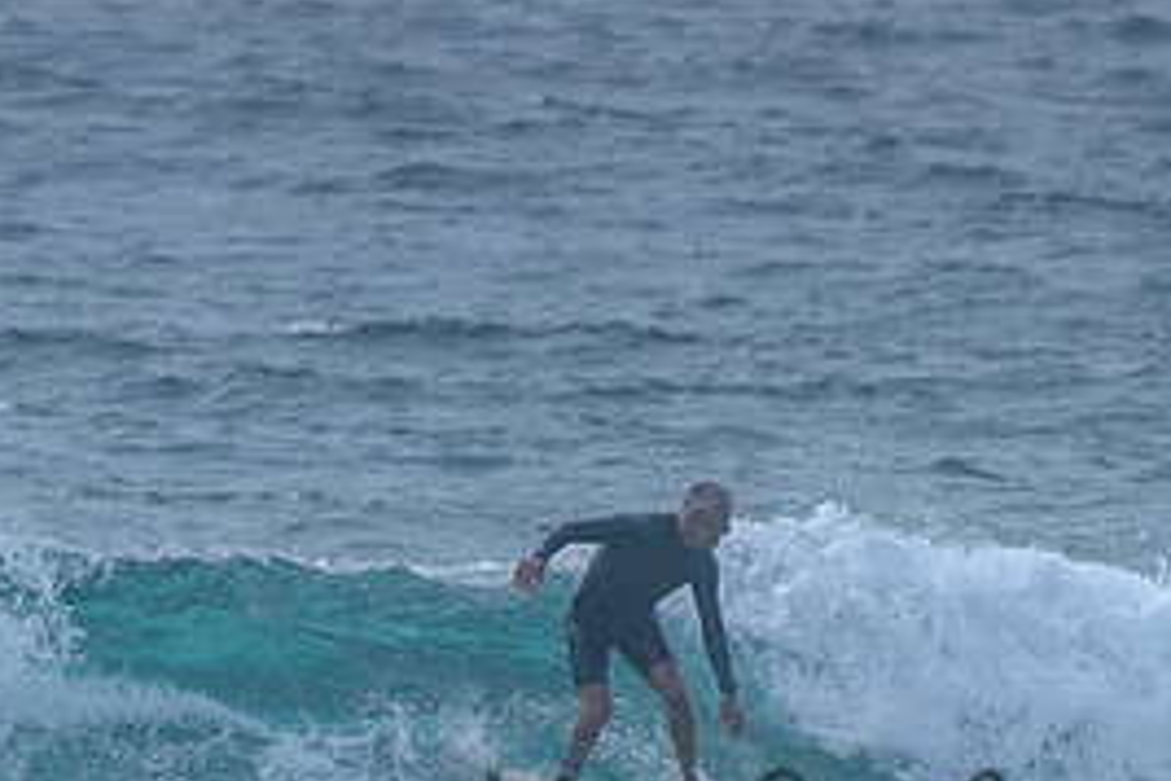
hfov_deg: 1.7
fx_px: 38900
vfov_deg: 1.1
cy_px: 732
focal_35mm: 1196
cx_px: 671
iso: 500
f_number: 9
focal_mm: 400
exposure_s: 1/2000
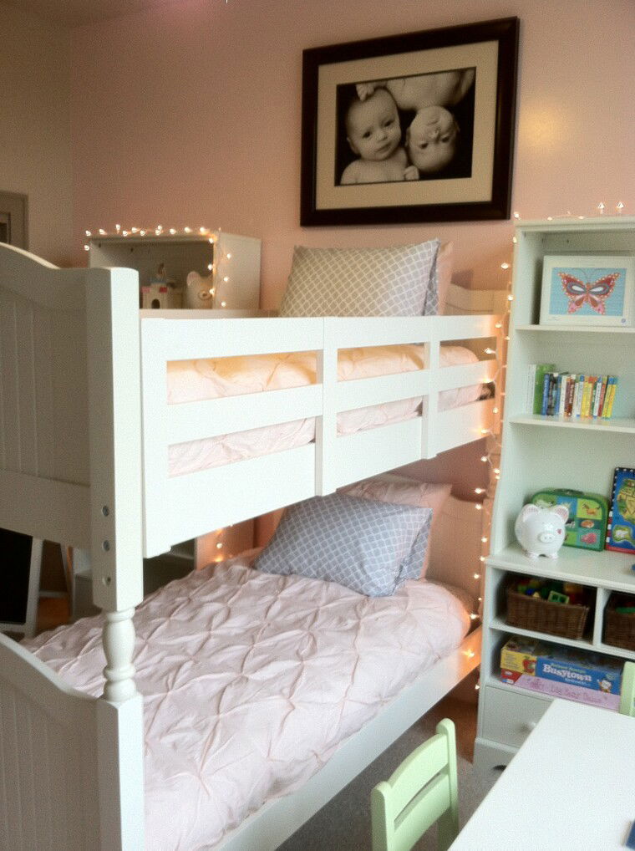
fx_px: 859
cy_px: 426
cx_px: 318
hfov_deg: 40.6
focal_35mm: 35
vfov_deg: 52.7
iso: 80
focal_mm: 3.85
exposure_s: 1/20
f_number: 2.8
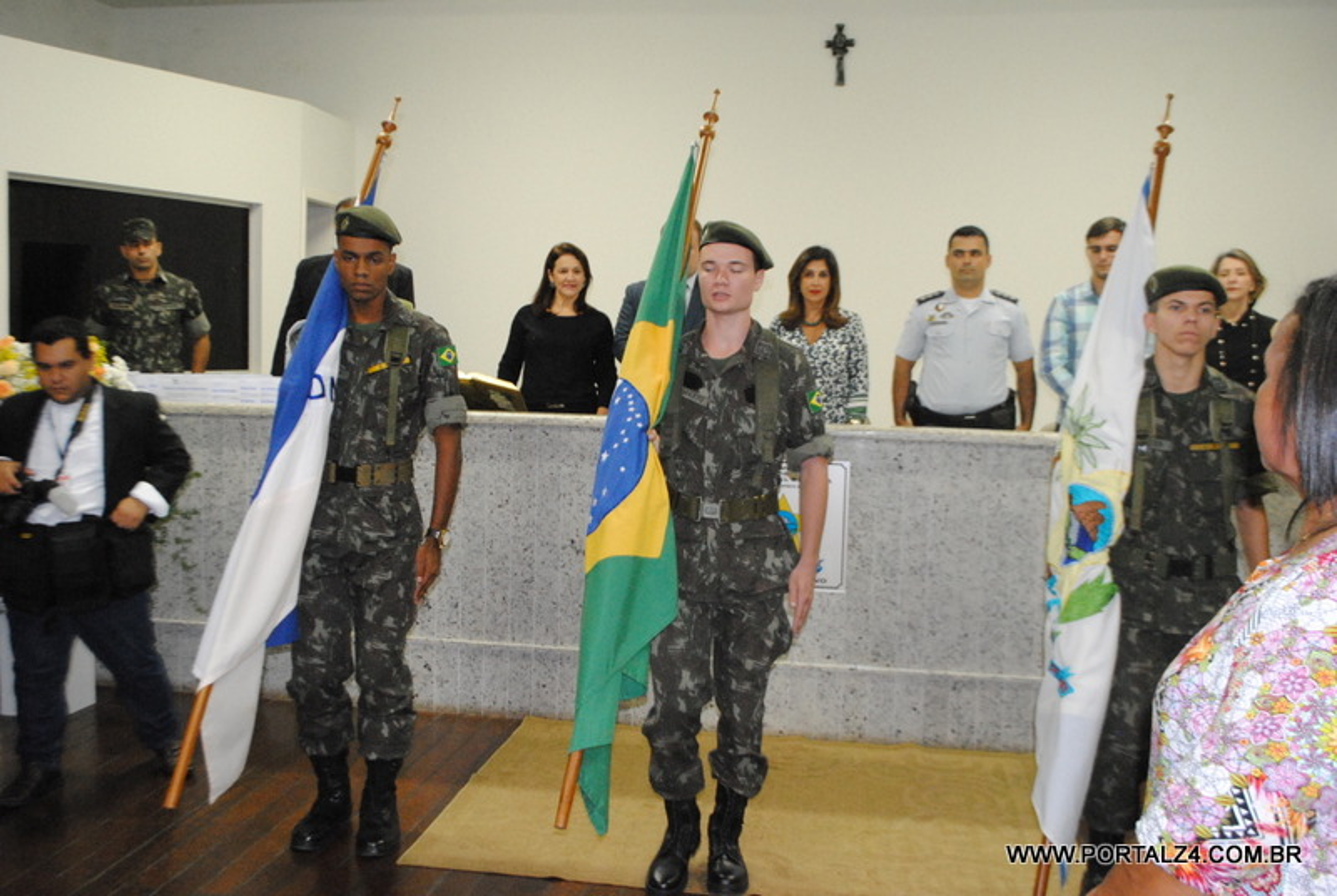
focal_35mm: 33
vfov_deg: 40.1
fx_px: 1227
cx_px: 668
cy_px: 448
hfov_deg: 57.2
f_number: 5
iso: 1600
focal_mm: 22
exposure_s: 1/40
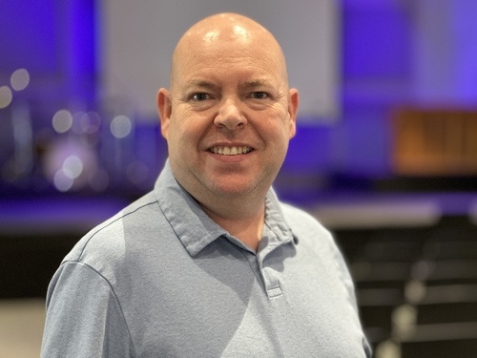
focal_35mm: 77
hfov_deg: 25.3
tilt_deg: -2.1
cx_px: 238
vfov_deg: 19.1
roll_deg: +0.1
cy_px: 179
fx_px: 1061
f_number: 2.8
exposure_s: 1/15
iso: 500
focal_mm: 9
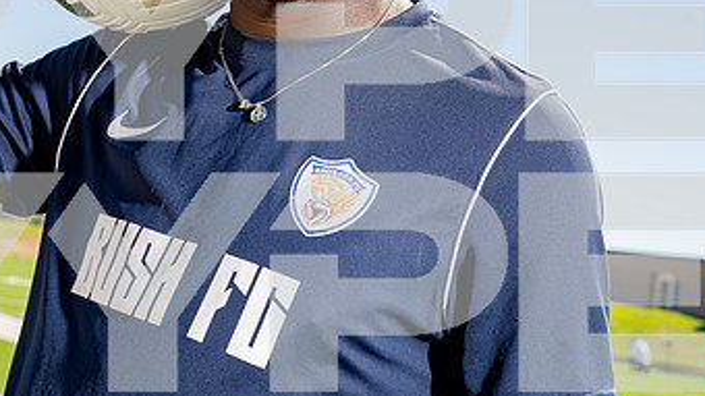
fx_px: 1570
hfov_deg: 25.2
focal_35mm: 84
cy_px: 32
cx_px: 236
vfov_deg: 14.2
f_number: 8
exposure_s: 1/250
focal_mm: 47
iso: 100
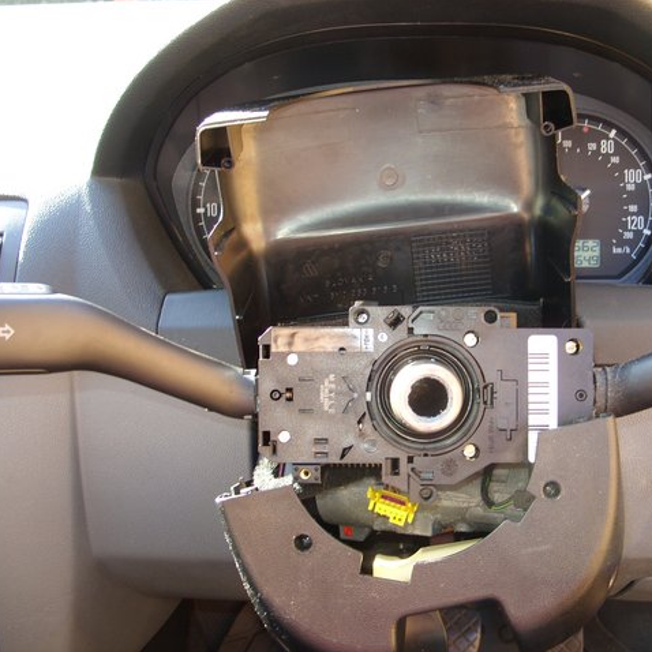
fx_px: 959
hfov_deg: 37.3
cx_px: 409
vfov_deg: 37.6
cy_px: 326
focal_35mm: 45
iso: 50
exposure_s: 1/30
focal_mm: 7.8
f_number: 2.8
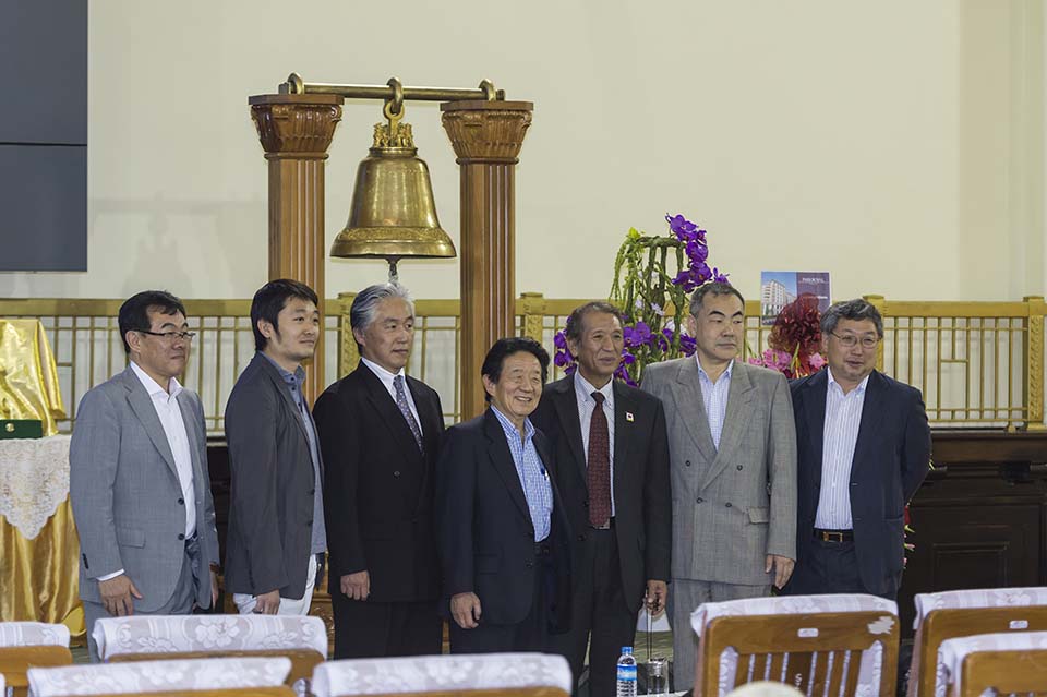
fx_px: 3372
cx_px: 524
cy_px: 348
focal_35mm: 116
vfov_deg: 11.8
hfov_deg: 17.7
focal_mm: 116
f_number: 3.2
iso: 1000
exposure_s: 1/125
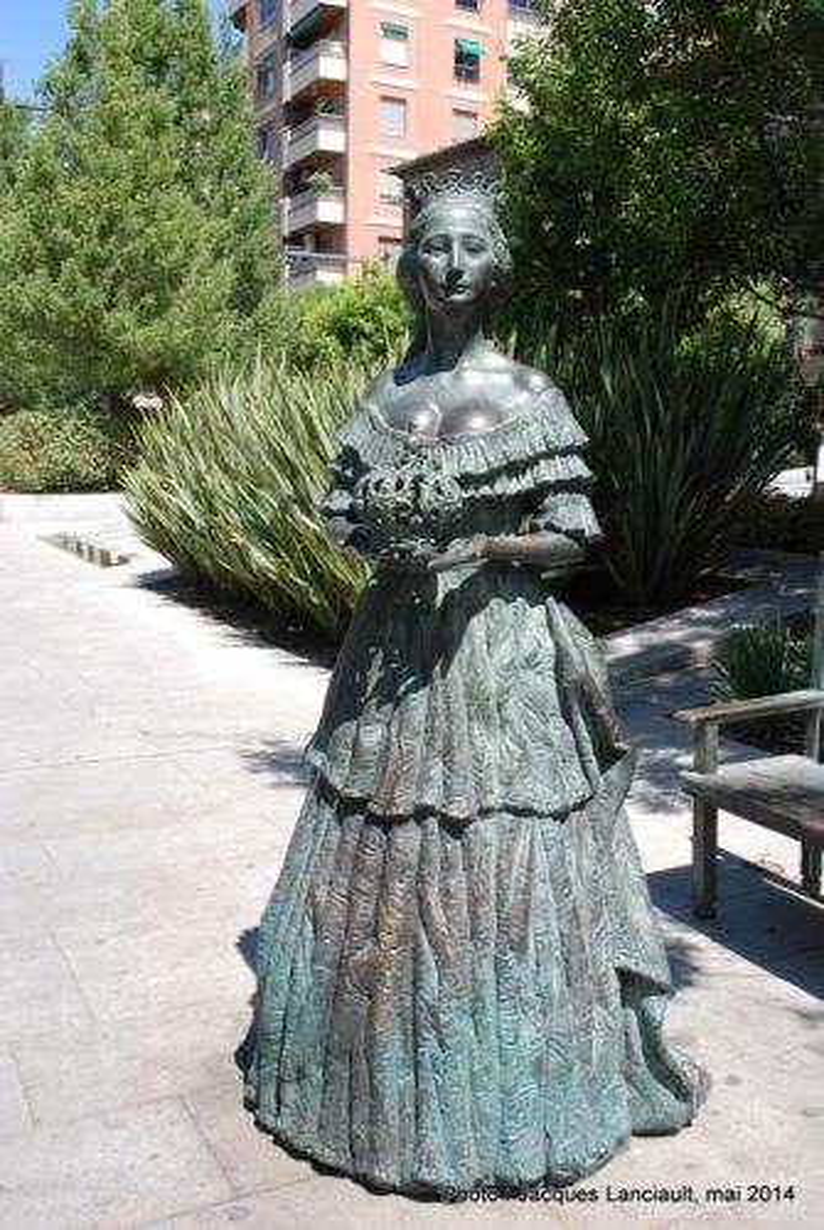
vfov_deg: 53.1
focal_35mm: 36
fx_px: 1232
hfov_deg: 37.0
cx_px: 412
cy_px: 615
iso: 100
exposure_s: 1/160
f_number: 6.3
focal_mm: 24
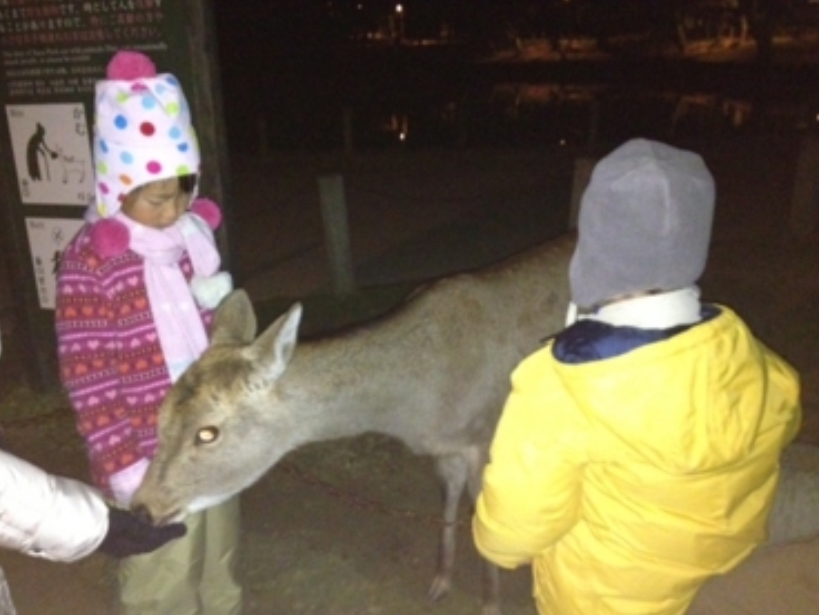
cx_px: 383
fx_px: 899
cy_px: 330
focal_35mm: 38
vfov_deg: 37.7
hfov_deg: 48.9
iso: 640
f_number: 2.4
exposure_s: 1/16
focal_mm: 4.28
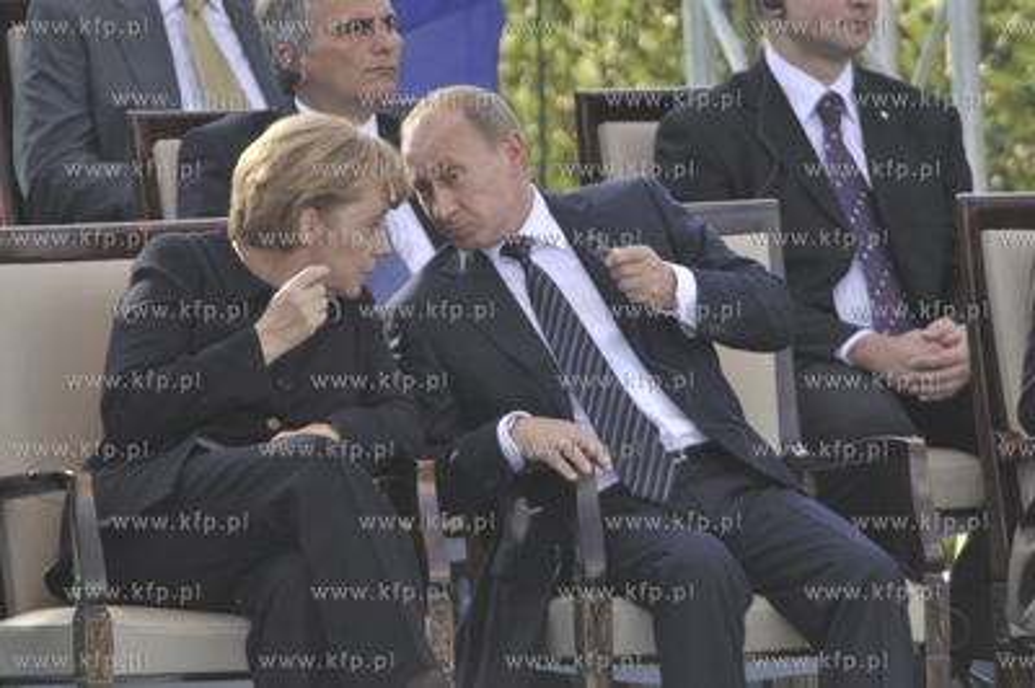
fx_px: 21544
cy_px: 344
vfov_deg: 1.8
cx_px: 518
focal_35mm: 750
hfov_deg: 2.8
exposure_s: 1/500
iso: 800
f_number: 64
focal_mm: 500
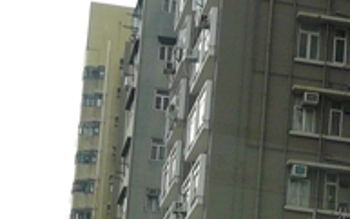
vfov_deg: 9.9
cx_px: 189
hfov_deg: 17.0
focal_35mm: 123
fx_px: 1174
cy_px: 438
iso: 100
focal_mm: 4.6
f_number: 2.8
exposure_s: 1/800
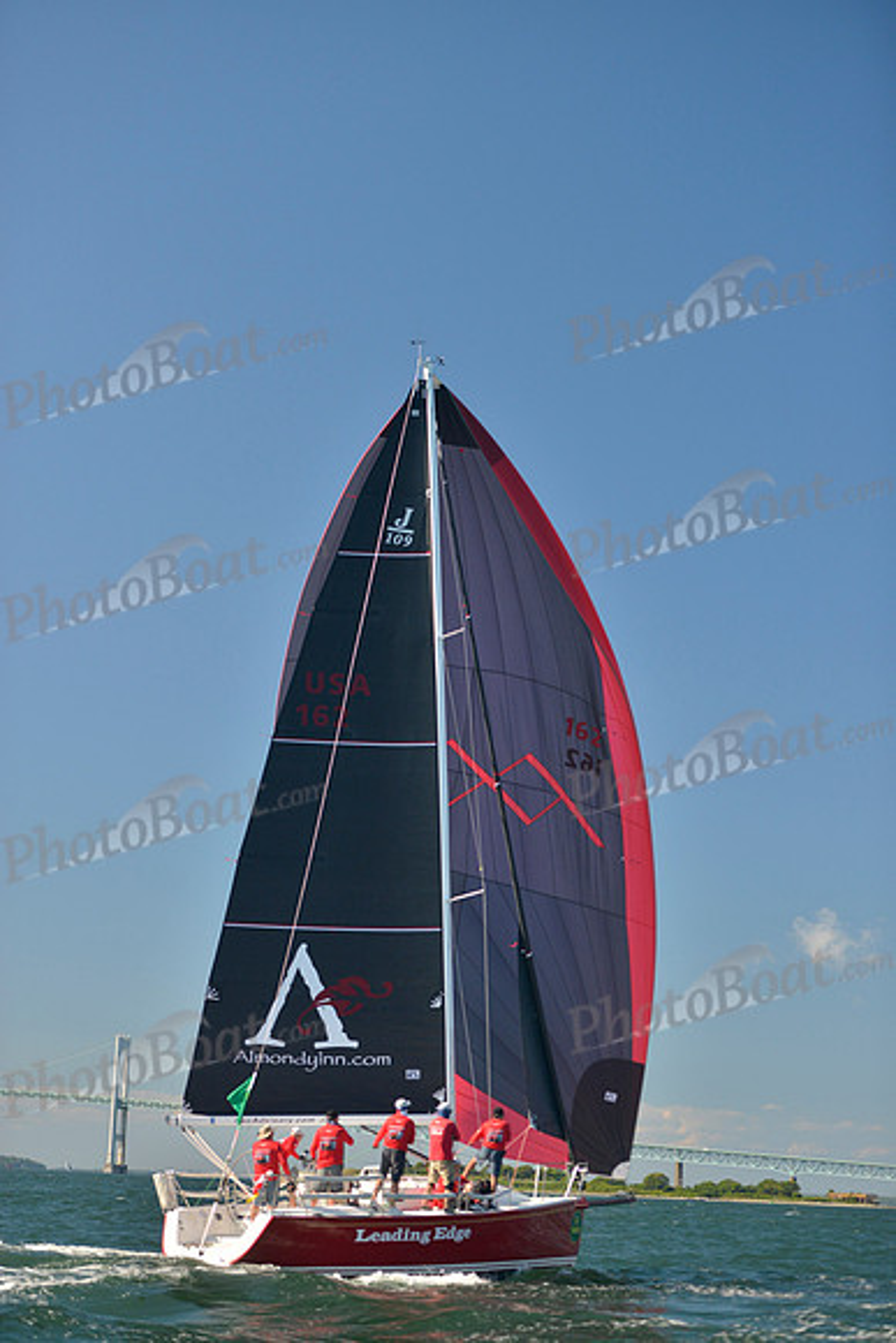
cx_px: 448
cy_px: 672
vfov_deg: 28.8
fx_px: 2612
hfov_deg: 19.5
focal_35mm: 70
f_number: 2.8
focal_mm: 70
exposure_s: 1/2000
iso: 400
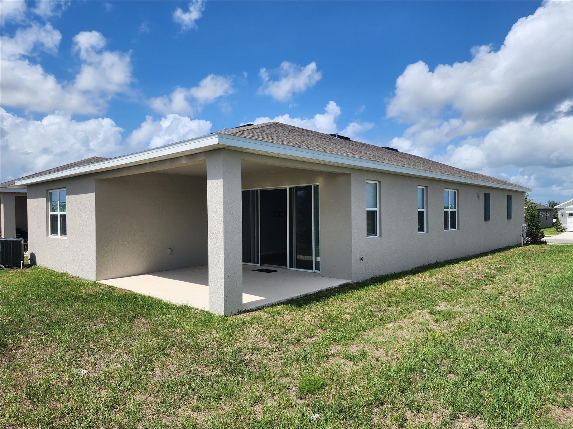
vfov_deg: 58.9
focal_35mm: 23
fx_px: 381
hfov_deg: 73.9
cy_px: 214
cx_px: 286
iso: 12
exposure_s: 1/1597
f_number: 1.8
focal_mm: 6.4
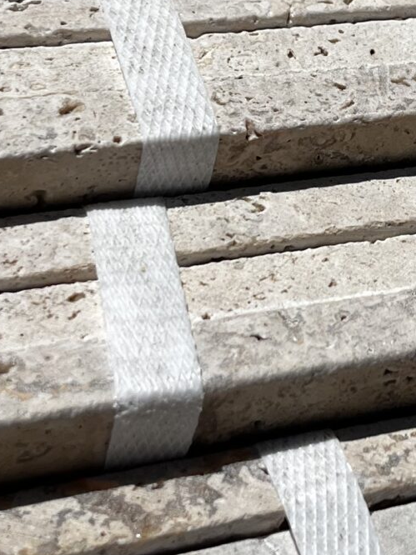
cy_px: 96
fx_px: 1603
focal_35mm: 100
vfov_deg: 19.4
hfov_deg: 14.6
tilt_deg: -54.8
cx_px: 404
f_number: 1.6
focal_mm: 5.1
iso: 50
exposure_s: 1/9091
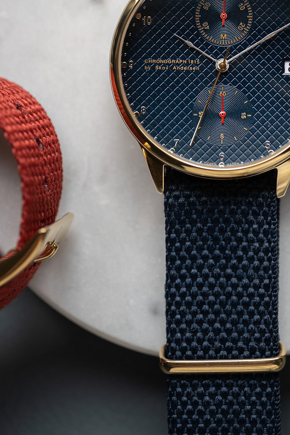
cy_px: 68
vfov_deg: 10.1
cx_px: 226
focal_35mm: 203
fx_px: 2453
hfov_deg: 6.8
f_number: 2.8
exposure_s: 1/160
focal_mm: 105
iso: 200
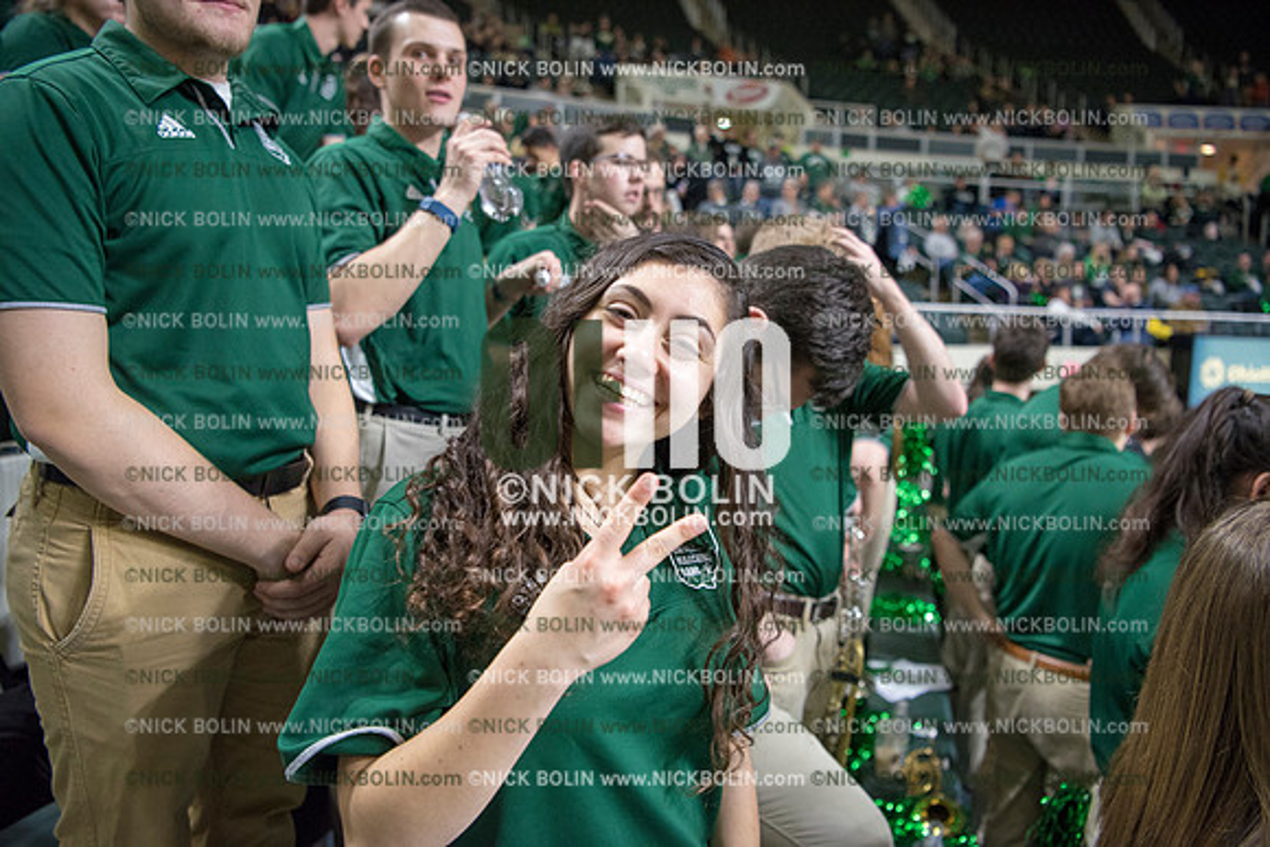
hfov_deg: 73.7
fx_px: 847
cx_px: 635
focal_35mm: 24
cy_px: 424
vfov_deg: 53.2
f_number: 2.8
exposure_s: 1/400
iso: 2500
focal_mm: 24
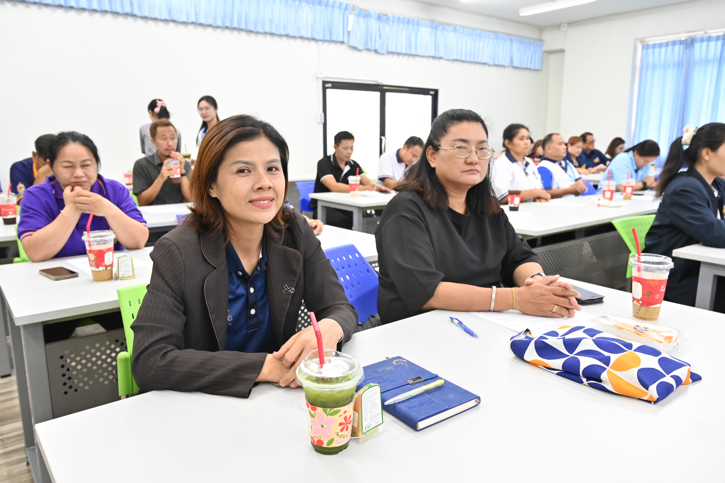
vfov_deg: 47.9
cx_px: 362
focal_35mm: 27
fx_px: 544
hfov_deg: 67.4
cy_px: 242
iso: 4000
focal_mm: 27
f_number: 5.6
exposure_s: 1/60
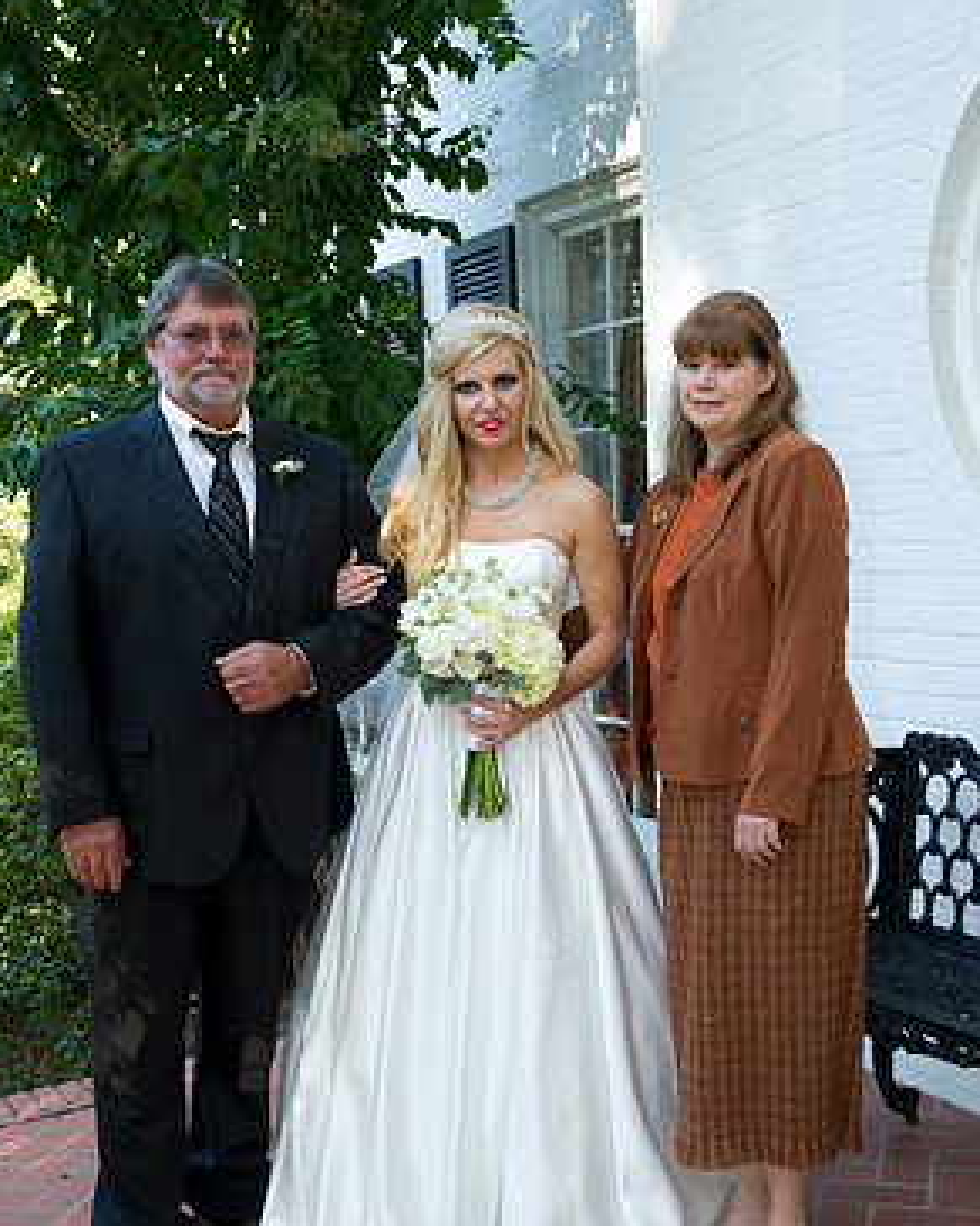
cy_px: 721
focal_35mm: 44
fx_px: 1596
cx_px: 490
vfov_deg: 41.9
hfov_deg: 34.1
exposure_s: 1/100
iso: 500
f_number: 5.6
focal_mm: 38
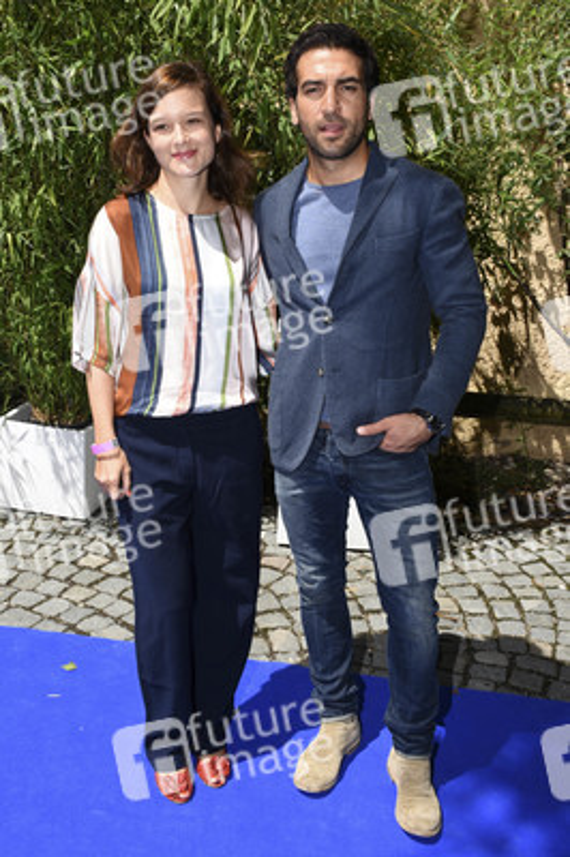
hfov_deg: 38.3
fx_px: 821
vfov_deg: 55.1
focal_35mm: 34
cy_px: 428
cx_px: 285
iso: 100
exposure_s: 1/160
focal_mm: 23
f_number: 10
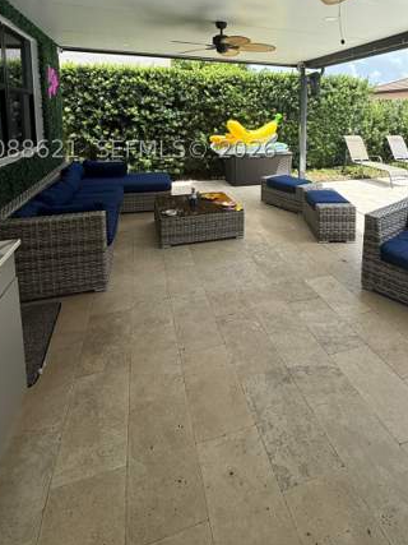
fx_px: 330
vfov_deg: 74.4
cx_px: 246
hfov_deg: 62.8
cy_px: 149
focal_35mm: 21
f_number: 2.2
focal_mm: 2.22
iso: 64
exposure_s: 1/853
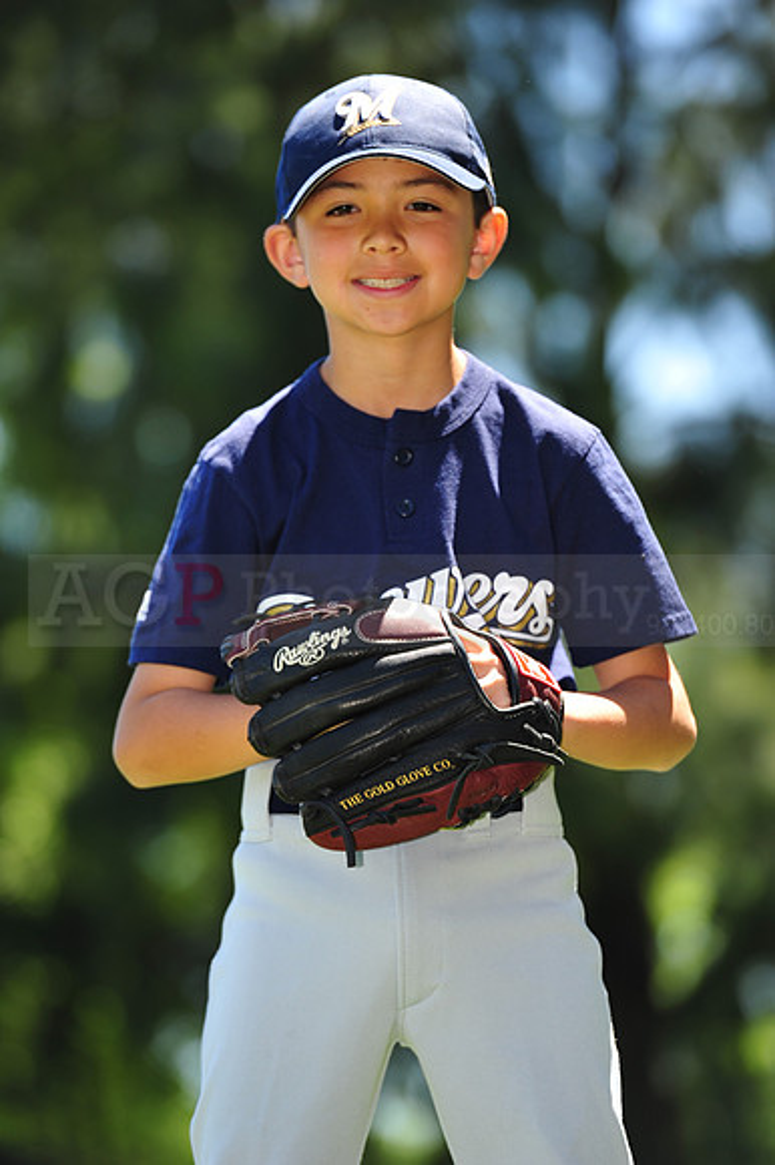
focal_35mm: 200
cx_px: 388
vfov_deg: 10.3
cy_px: 582
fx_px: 6466
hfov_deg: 6.9
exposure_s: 1/400
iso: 200
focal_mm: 200
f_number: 4
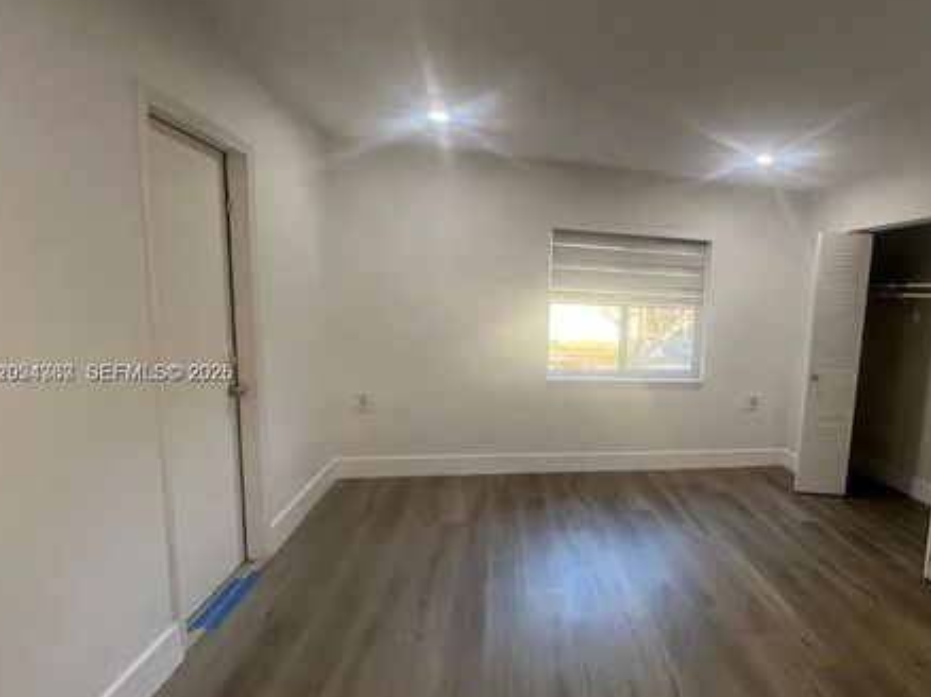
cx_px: 648
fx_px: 511
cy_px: 374
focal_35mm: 19
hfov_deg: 80.7
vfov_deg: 68.5
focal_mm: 1.57
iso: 160
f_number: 1.8
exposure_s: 1/120
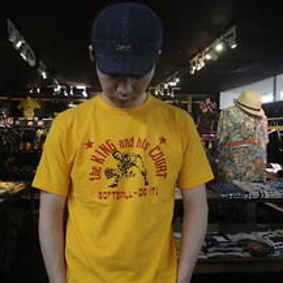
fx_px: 370
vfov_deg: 41.8
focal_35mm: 40
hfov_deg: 41.8
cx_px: 128
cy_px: 157
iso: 400
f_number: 3.5
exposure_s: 1/50
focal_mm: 5
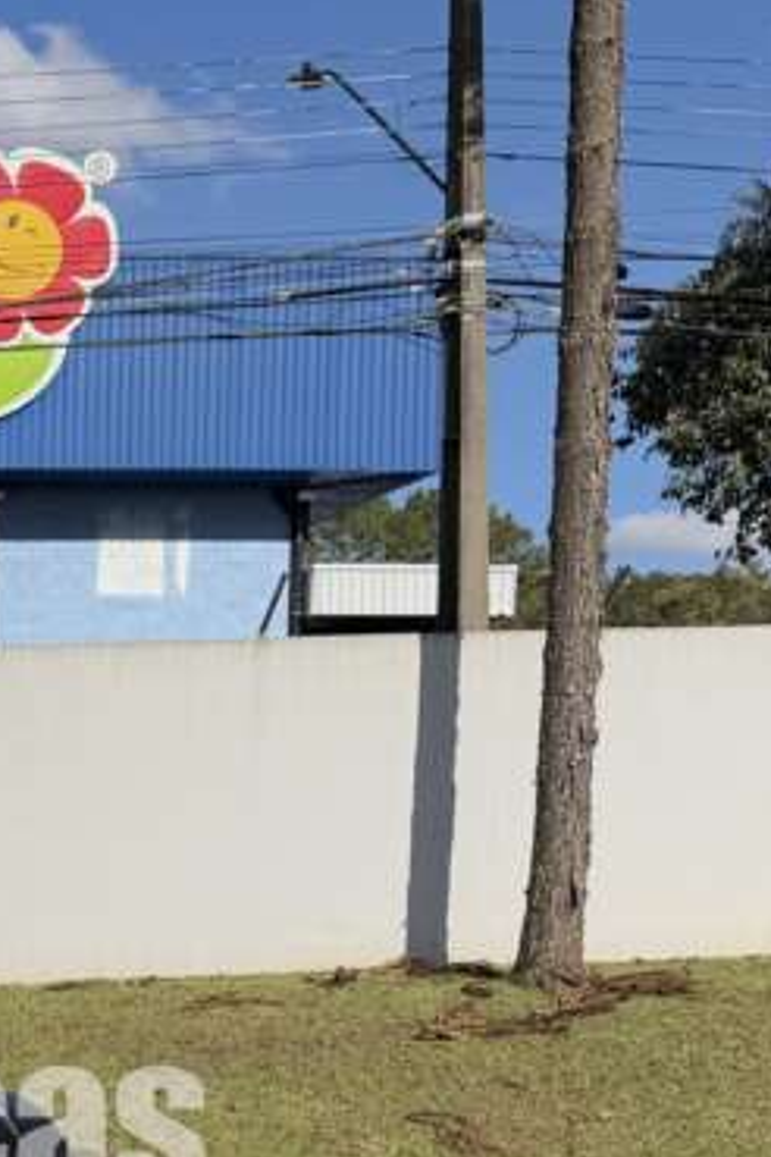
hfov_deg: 15.6
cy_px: 1057
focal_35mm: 73
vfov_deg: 26.7
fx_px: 2345
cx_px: -680
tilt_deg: -3.5
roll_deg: -0.8
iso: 100
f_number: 1.78
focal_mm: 6.76
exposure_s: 1/7353
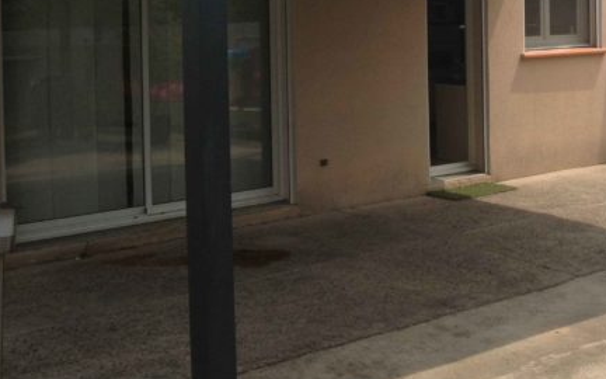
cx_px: 480
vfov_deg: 19.2
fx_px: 1090
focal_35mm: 66
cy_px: 13
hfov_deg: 30.4
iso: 50
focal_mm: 4.28
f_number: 2.4
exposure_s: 1/1126
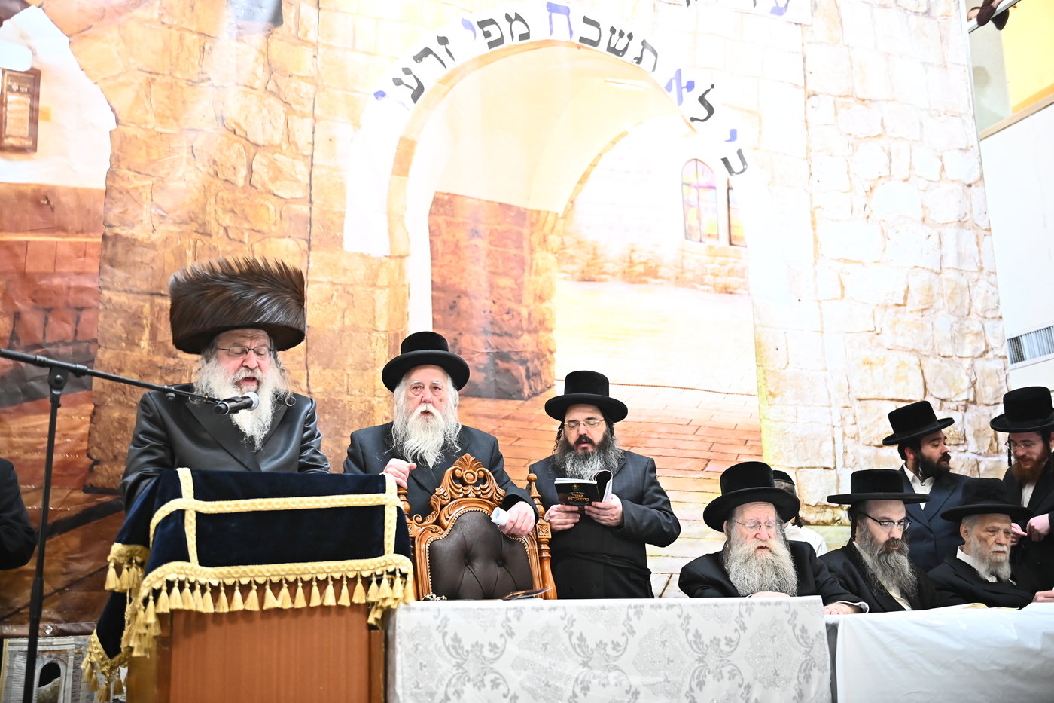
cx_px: 527
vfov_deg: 31.9
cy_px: 352
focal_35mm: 42
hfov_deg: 46.4
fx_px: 1229
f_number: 2.8
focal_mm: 42
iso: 3200
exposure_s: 1/200
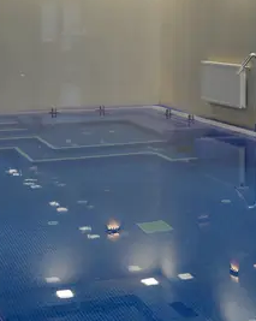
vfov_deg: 24.8
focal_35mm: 76
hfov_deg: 20.1
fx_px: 721
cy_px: 83
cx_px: 120
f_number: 2.8
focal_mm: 24
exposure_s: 1/80
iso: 100
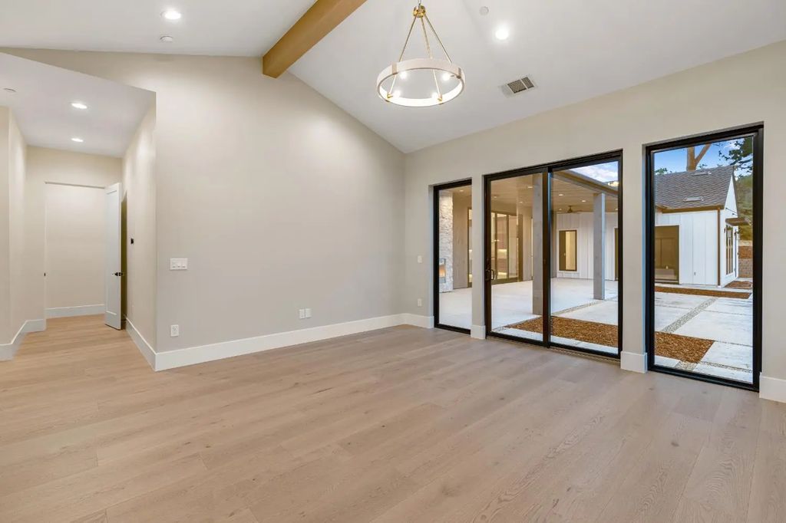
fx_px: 349
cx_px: 393
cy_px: 262
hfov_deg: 96.8
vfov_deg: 73.7
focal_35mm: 16
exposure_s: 1/1.67
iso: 400
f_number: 7.1
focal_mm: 16
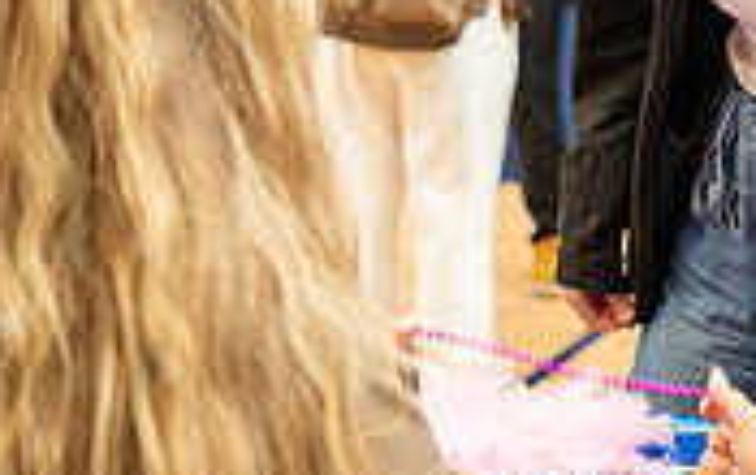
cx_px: 626
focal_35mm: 115
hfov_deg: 17.9
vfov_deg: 11.4
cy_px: 130
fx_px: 2373
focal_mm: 44
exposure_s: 1/200
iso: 400
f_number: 2.8
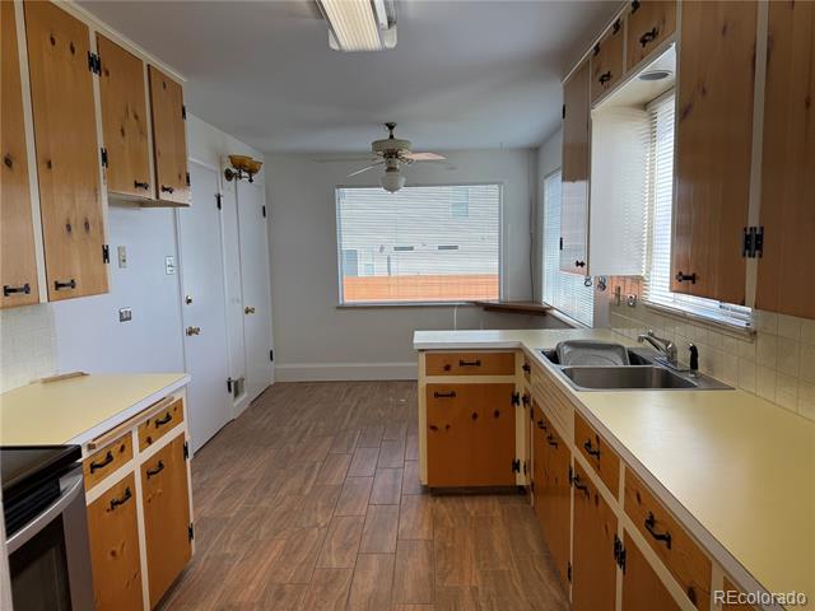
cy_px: 306
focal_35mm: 24
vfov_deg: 56.8
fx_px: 565
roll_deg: +1.3
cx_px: 408
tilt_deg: -6.3
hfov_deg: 71.6
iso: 100
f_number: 1.78
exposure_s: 1/617
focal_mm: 6.76
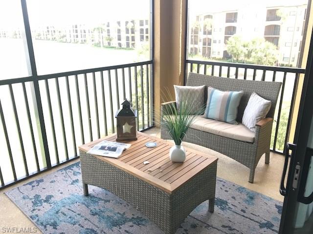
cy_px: 117
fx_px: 253
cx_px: 156
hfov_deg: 63.4
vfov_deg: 49.7
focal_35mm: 28
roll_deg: +1.0
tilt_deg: -17.8
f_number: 1.8
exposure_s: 1/120
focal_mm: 3.99
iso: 32
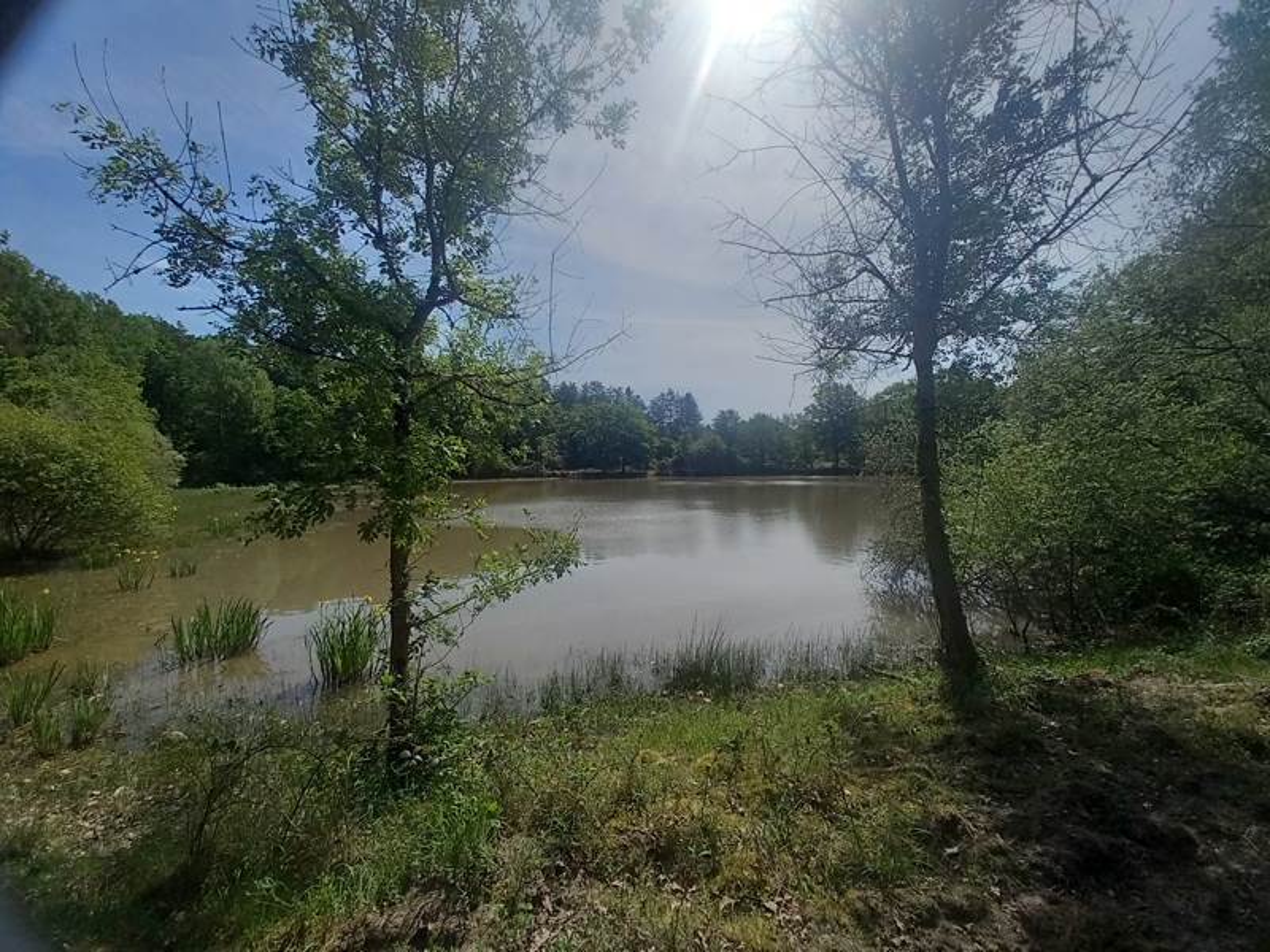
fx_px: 477
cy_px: 476
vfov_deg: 89.9
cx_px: 635
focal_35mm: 13
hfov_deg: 106.2
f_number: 2.2
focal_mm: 1.13
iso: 50
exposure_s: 1/1453
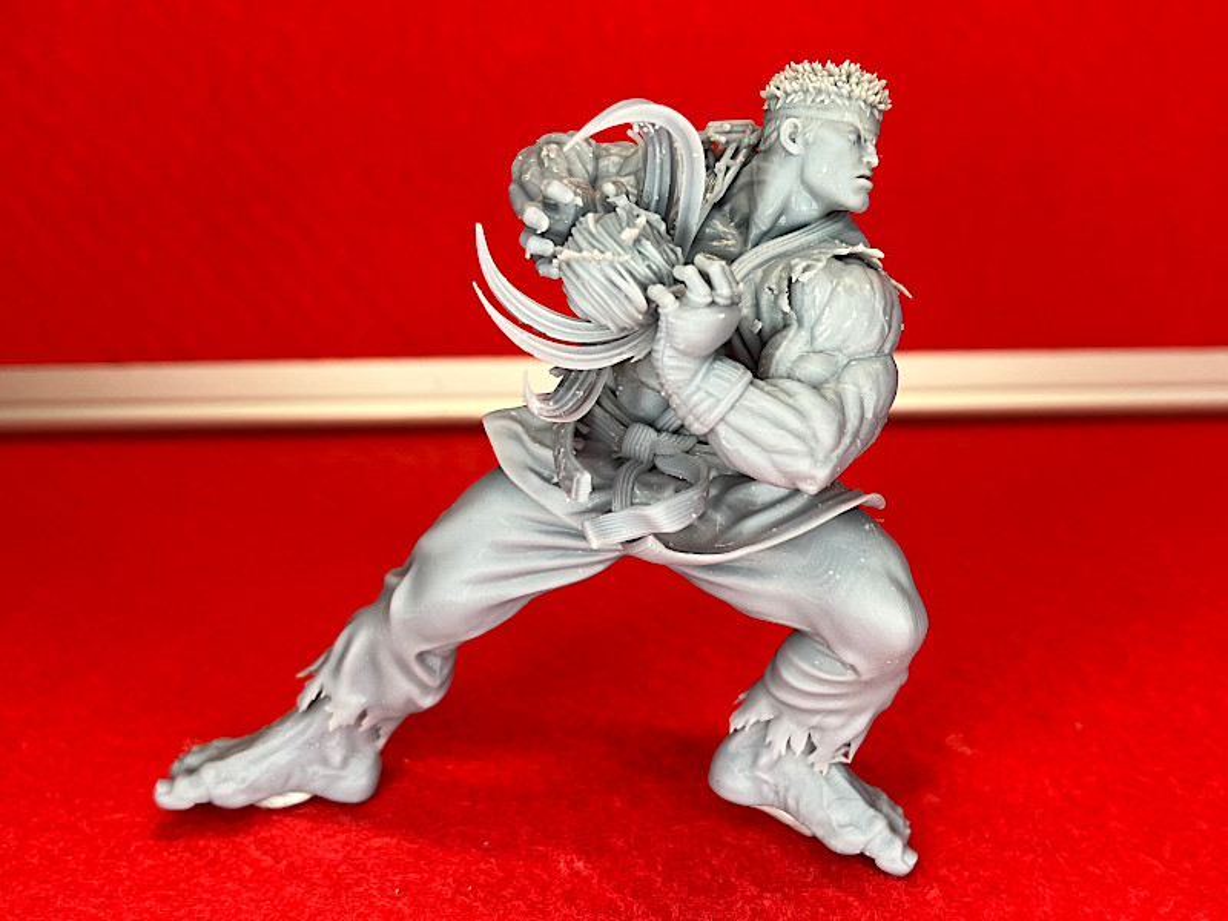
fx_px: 922
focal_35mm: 26
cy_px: 460
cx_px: 614
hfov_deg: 67.3
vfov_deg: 53.1
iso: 100
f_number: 1.5
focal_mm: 5.7
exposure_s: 1/100
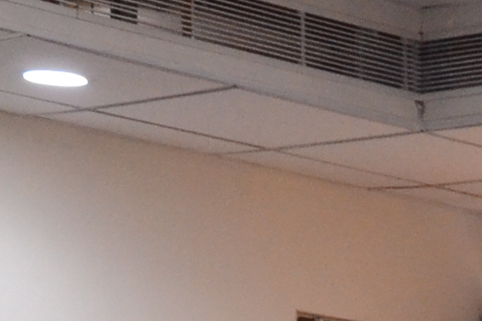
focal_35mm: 204
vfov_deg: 6.2
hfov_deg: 9.3
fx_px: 2734
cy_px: 959
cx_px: 1021
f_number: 5
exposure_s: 1/60
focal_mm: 21
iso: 2000
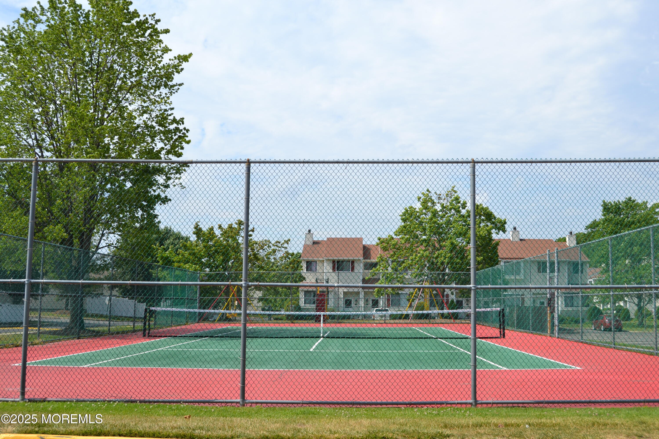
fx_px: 714
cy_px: 220
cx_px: 330
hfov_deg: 49.6
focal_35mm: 39
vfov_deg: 34.2
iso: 100
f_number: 8
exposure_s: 1/250
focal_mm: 26
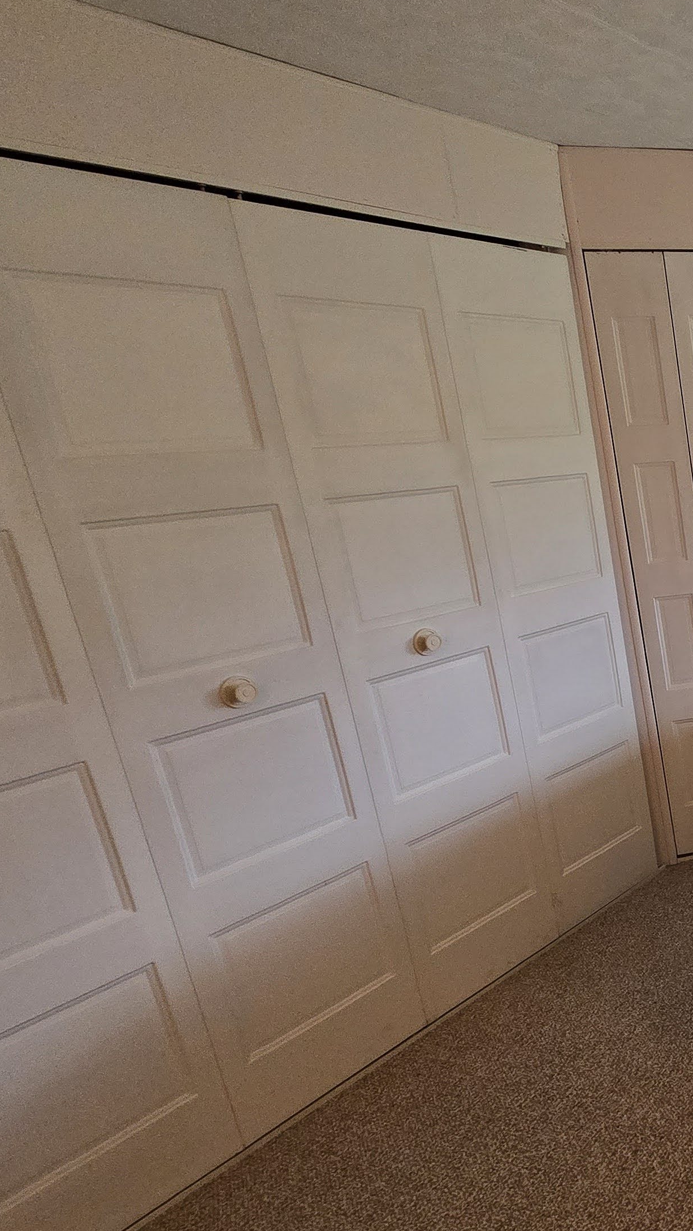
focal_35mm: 26
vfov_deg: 71.7
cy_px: 676
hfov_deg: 30.9
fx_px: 849
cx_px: 965
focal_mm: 2.2
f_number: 2.2
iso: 320
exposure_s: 1/60
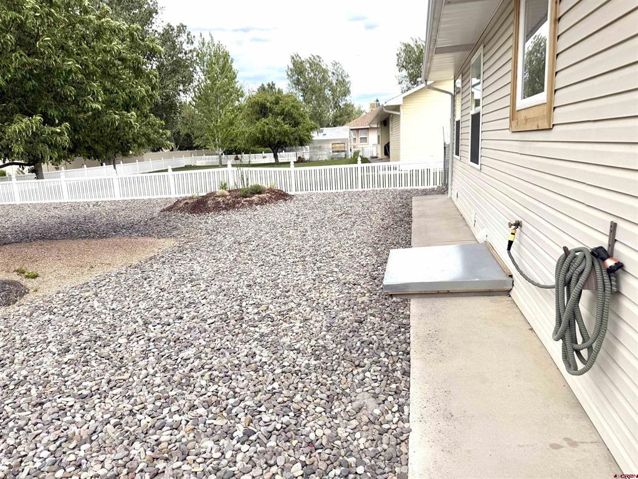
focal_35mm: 24
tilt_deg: -11.9
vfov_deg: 56.8
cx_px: 319
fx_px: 442
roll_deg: +2.7
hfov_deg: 71.6
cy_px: 240
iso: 80
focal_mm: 6.76
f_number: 1.78
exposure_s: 1/4405
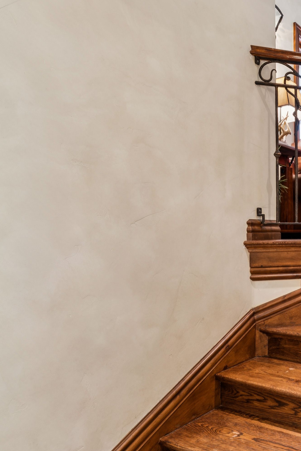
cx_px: 346
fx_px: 368
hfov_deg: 36.2
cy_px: 242
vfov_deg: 62.9
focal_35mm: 29
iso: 100
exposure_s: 5
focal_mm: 16.2
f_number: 13
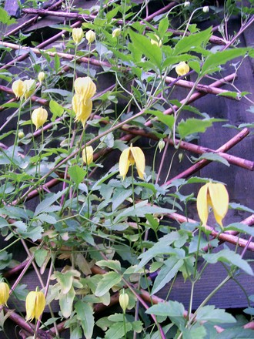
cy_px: 170
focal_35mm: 36
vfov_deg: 51.4
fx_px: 352
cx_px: 127
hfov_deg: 39.7
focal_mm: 6
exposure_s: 1/32.1
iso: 80
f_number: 2.7
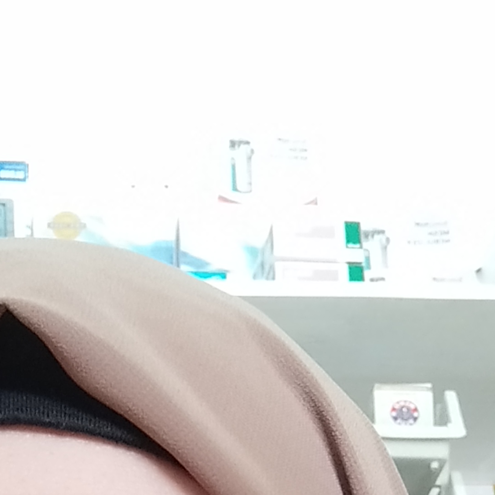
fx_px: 1213
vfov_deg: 17.7
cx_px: 53
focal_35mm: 75
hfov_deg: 22.5
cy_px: 935
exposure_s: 1/30
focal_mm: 3.49
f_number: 2.45
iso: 120
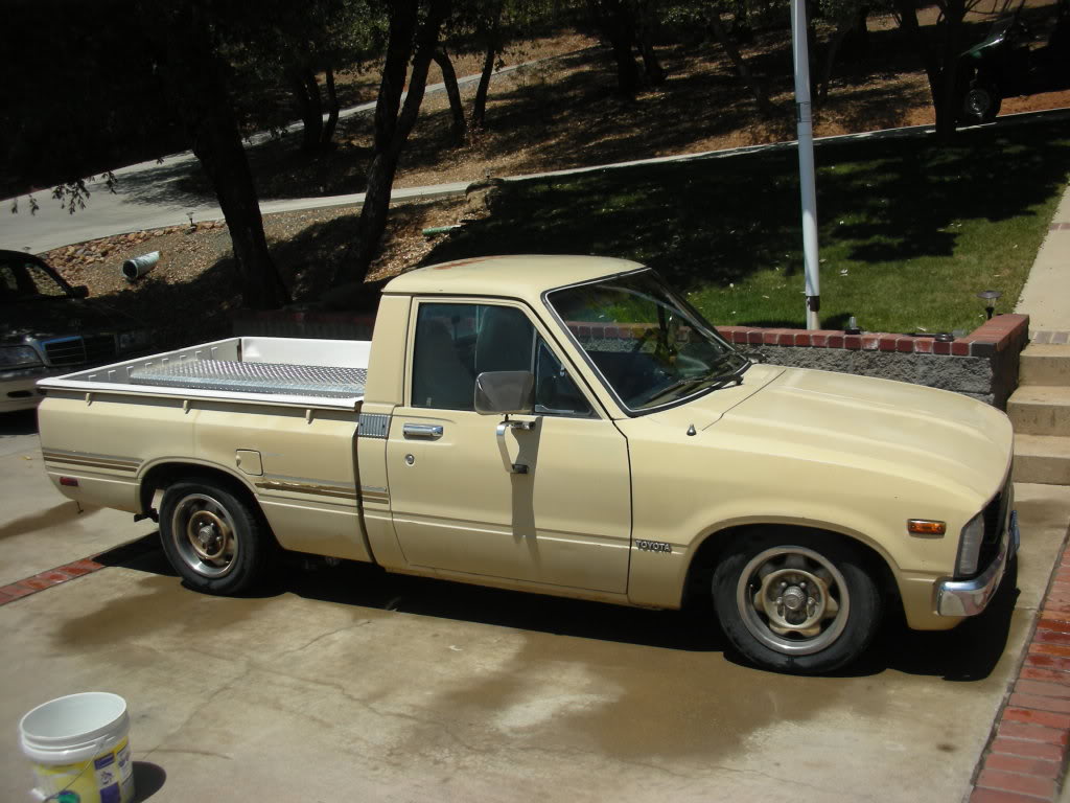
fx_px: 1082
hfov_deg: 52.6
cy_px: 402
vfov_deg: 40.7
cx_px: 535
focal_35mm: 35
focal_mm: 5.8
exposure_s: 1/138
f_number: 8.5
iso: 50
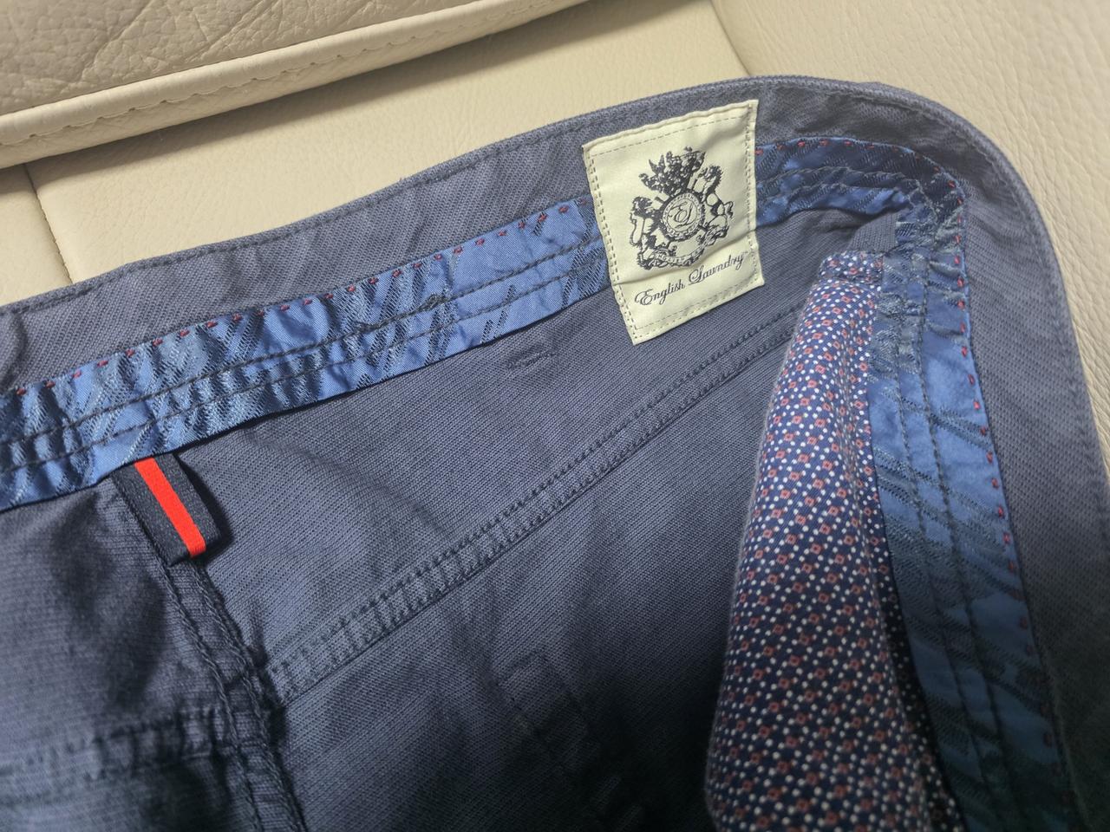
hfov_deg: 73.9
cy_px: 416
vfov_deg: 58.9
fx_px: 738
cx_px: 555
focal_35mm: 23
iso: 1000
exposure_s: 1/120
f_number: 1.7
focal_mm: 6.3
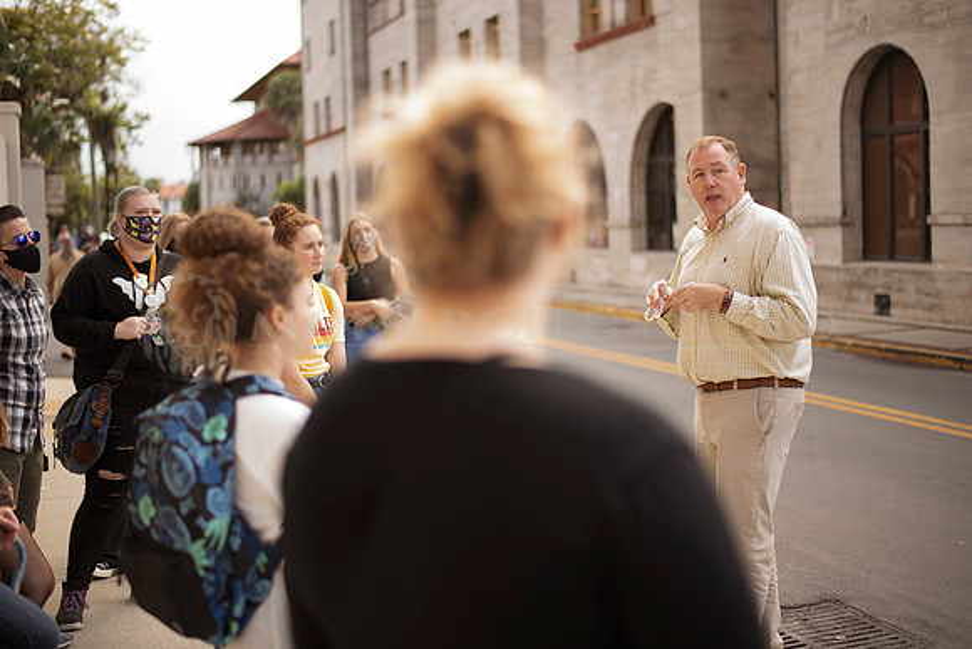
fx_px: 1350
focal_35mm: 50
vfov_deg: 27.0
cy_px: 324
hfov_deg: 39.6
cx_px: 486
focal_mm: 50
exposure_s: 1/200
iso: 31
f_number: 1.8
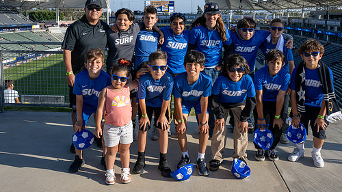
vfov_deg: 30.7
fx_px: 345
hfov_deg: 52.8
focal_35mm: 38
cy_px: 51
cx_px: 182
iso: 200
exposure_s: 1/400
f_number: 8
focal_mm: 27.5
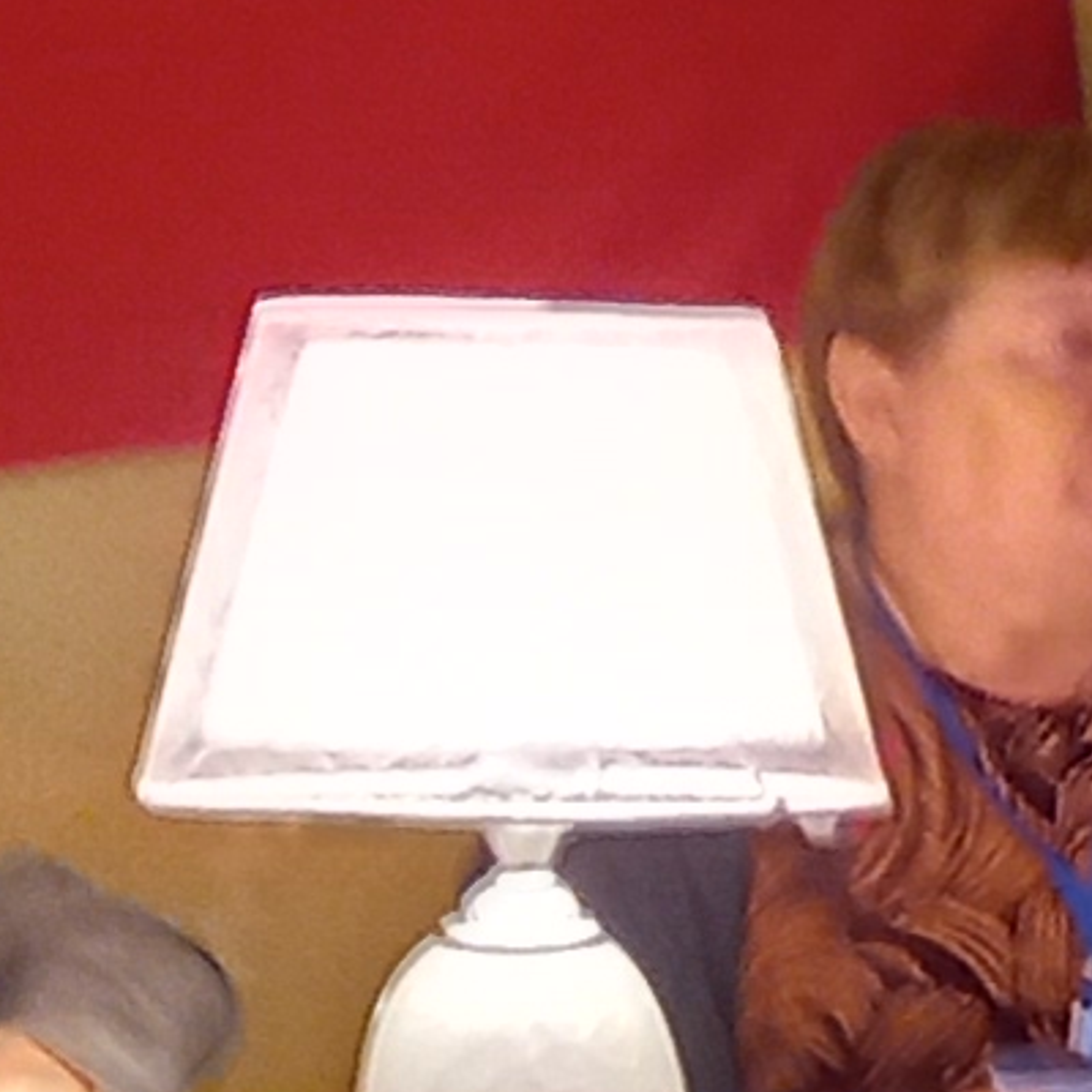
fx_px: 7888
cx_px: 3019
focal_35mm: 221
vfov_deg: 7.9
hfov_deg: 7.2
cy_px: 947
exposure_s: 1/23
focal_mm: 4.6
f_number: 2
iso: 250
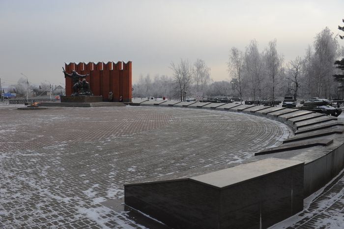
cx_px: 172
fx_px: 344
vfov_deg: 36.8
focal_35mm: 36
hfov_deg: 53.2
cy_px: 114
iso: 1000
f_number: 5.6
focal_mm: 36
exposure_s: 1/2500
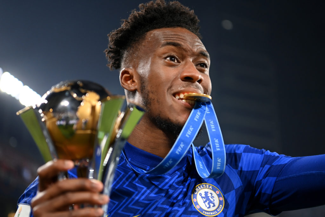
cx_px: 162
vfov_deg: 19.5
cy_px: 108
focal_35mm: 70
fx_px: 632
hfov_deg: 28.8
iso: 1600
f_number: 2.8
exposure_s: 1/800
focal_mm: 70
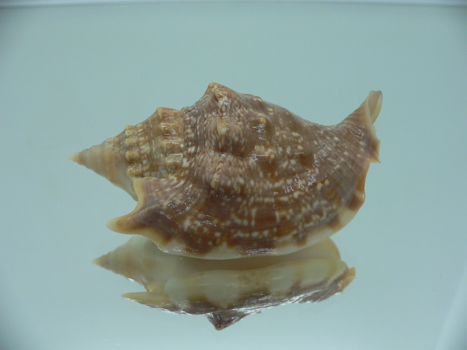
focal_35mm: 35
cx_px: 234
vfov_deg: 40.7
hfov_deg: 52.6
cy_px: 175
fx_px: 472
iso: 80
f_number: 2.8
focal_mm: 4.6
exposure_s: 1/60
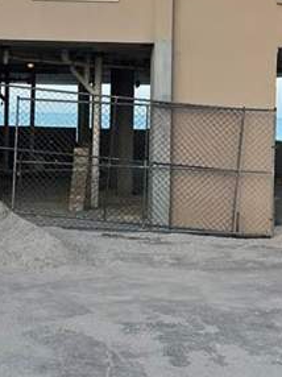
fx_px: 1055
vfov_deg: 20.1
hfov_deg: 15.2
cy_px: 99
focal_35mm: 97
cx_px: 119
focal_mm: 5.7
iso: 50
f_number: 1.5
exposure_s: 1/340
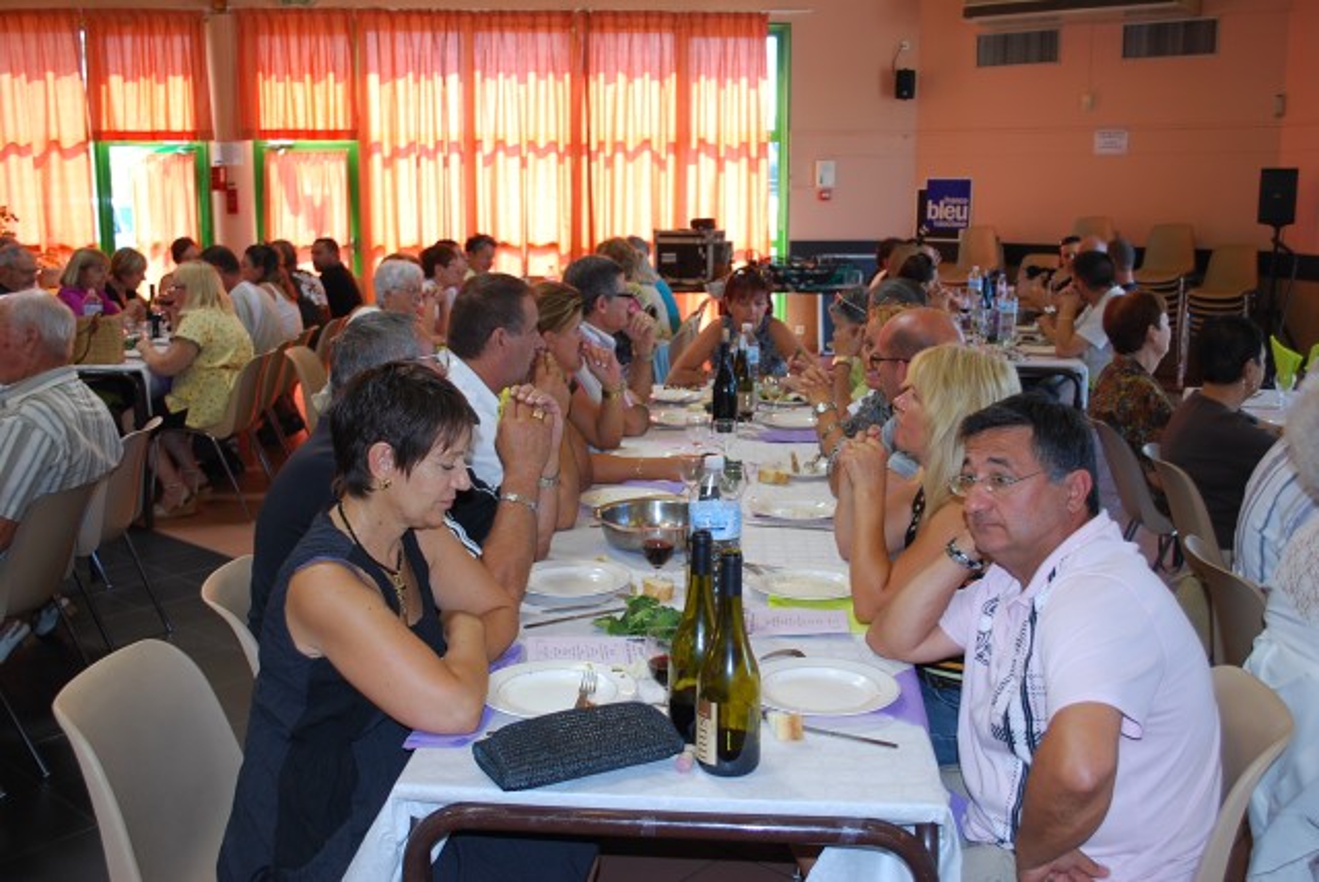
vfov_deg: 36.9
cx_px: 660
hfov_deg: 53.1
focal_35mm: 36
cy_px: 441
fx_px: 1320
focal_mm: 24
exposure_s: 1/60
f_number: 4.2
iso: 200
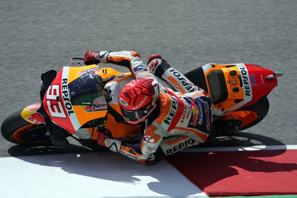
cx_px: 148
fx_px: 2252
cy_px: 99
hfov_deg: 7.5
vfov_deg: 5.0
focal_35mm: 273
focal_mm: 273
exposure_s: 1/1250
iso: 125
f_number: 5.6
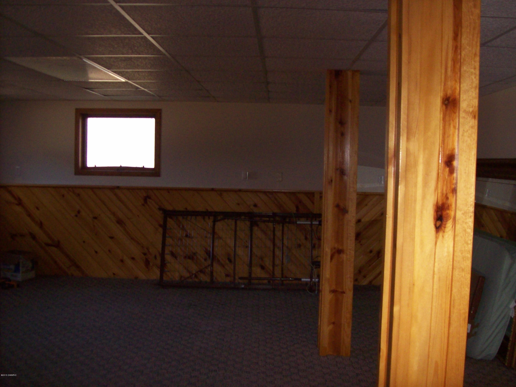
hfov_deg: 51.4
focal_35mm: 36
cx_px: 258
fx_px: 536
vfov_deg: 39.6
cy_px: 194
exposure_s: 1/64
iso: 200
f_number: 2.7
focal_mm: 6
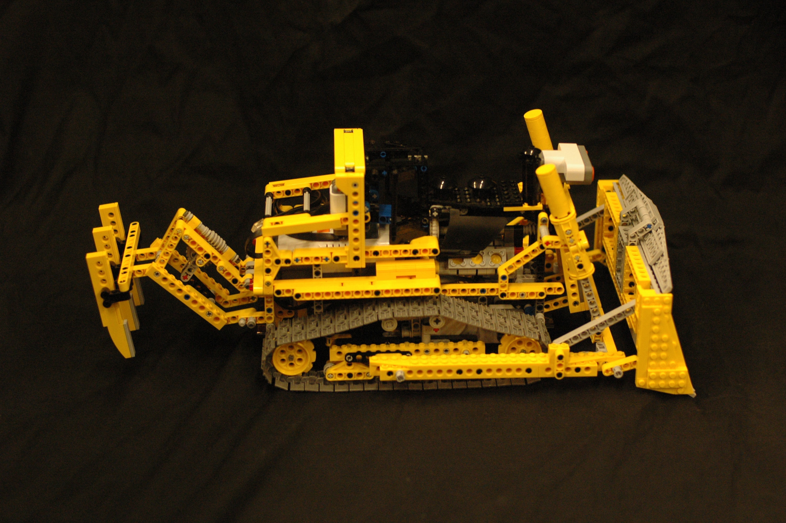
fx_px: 1636
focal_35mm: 75
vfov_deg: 18.1
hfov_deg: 27.0
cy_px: 262
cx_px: 393
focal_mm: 50
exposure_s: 1/50
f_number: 2
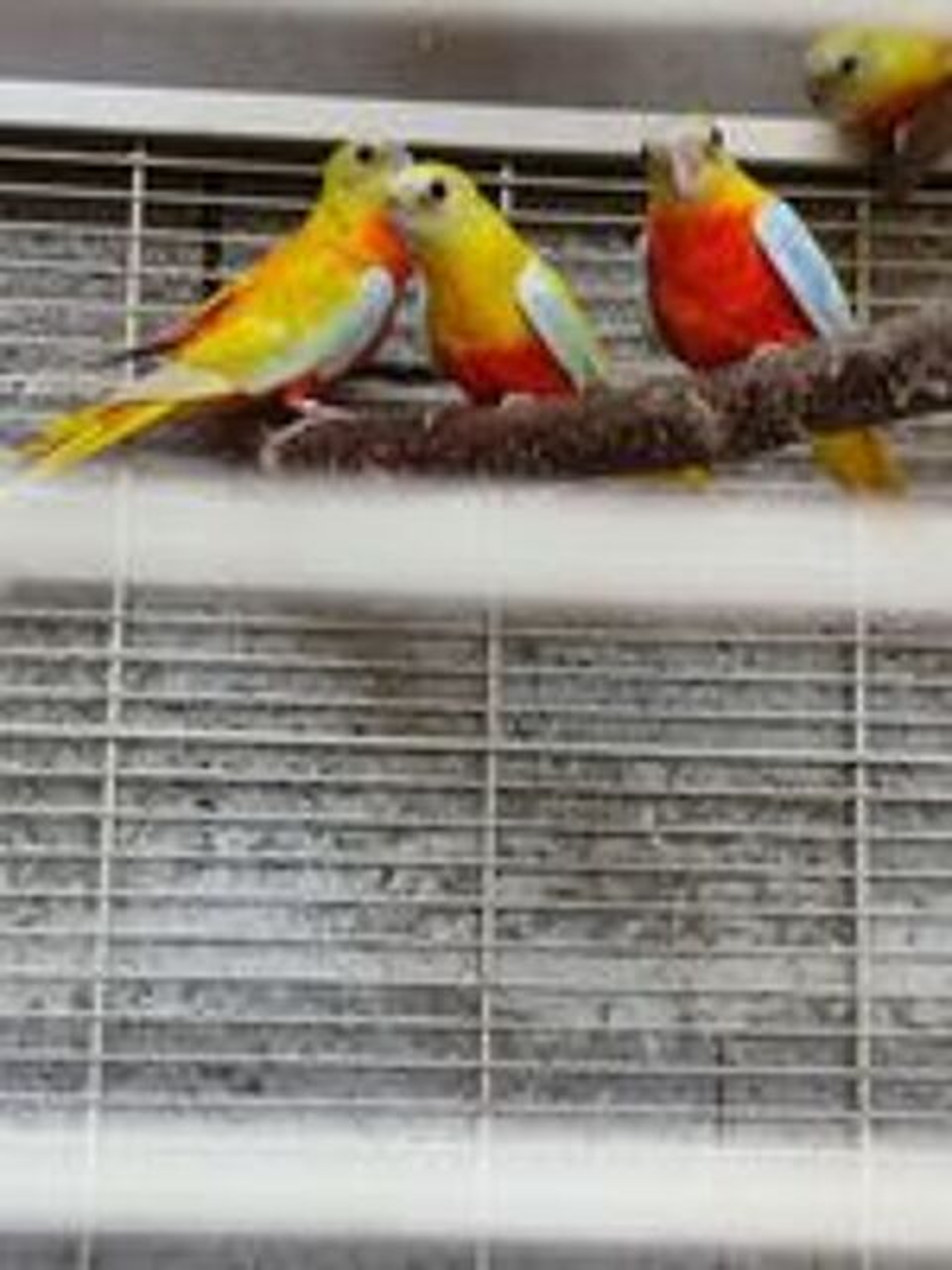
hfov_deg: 54.9
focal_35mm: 25
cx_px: 476
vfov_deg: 69.4
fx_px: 917
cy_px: 635
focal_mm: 5.43
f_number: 1.89
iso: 765
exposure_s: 1/50
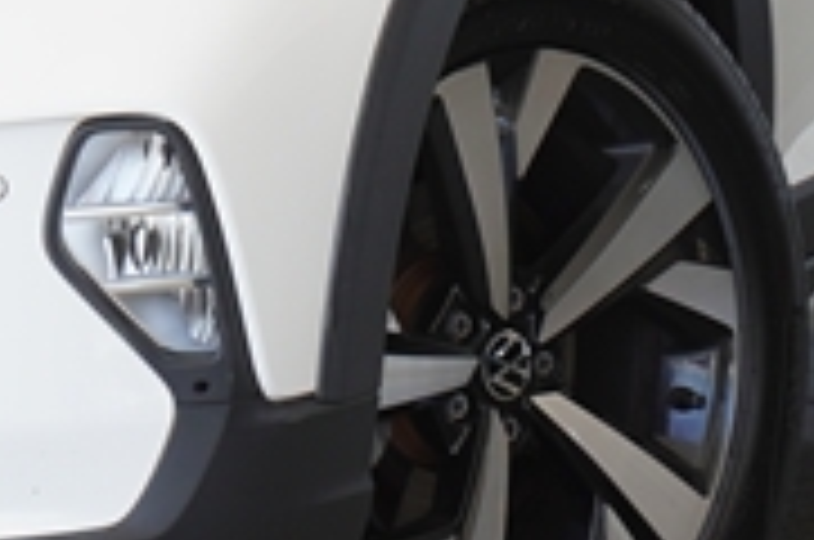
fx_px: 9792
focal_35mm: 434
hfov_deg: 4.8
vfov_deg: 3.1
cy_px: -389
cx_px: -40
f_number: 4
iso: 125
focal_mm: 51
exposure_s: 1/160
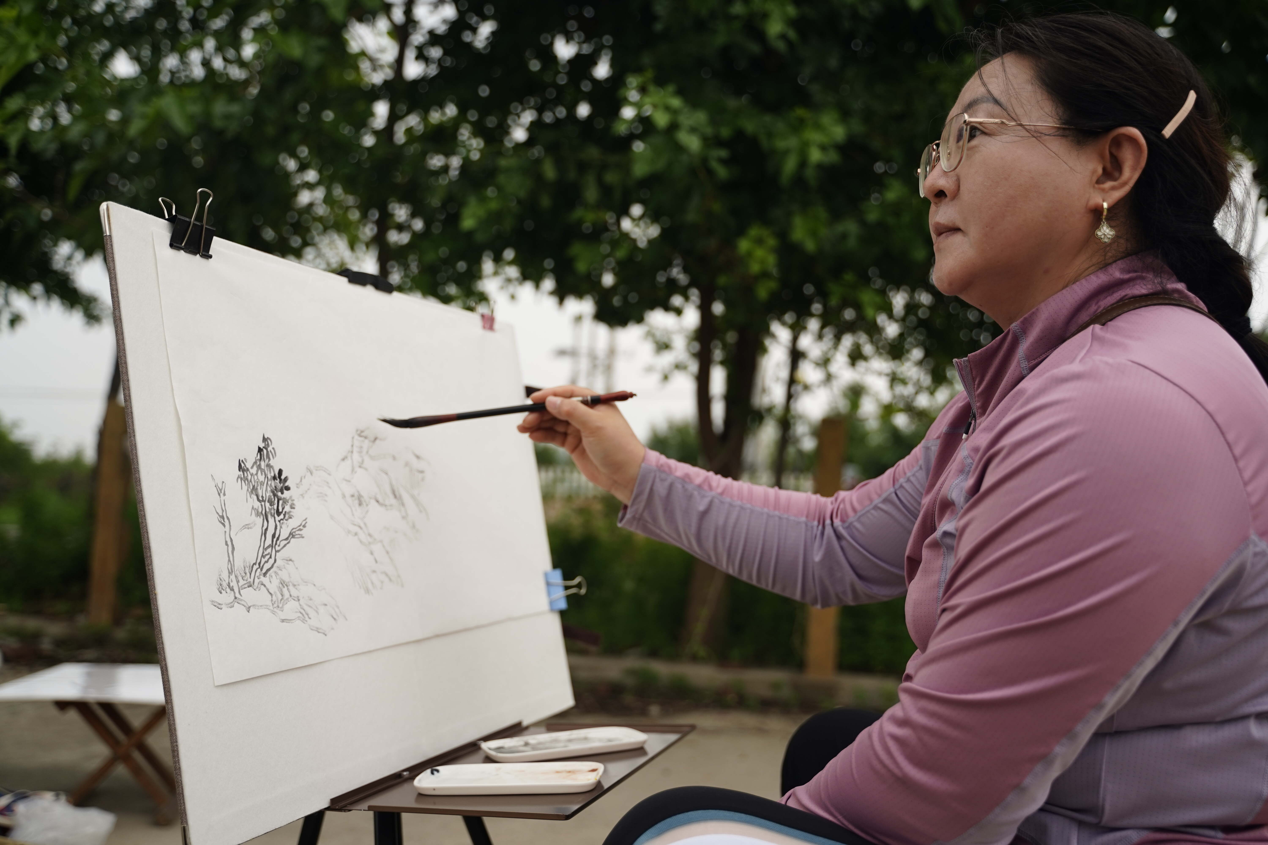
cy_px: 422
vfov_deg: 38.9
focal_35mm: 34
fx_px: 1197
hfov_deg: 55.8
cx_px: 634
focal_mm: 34
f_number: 2.8
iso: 250
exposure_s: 1/800
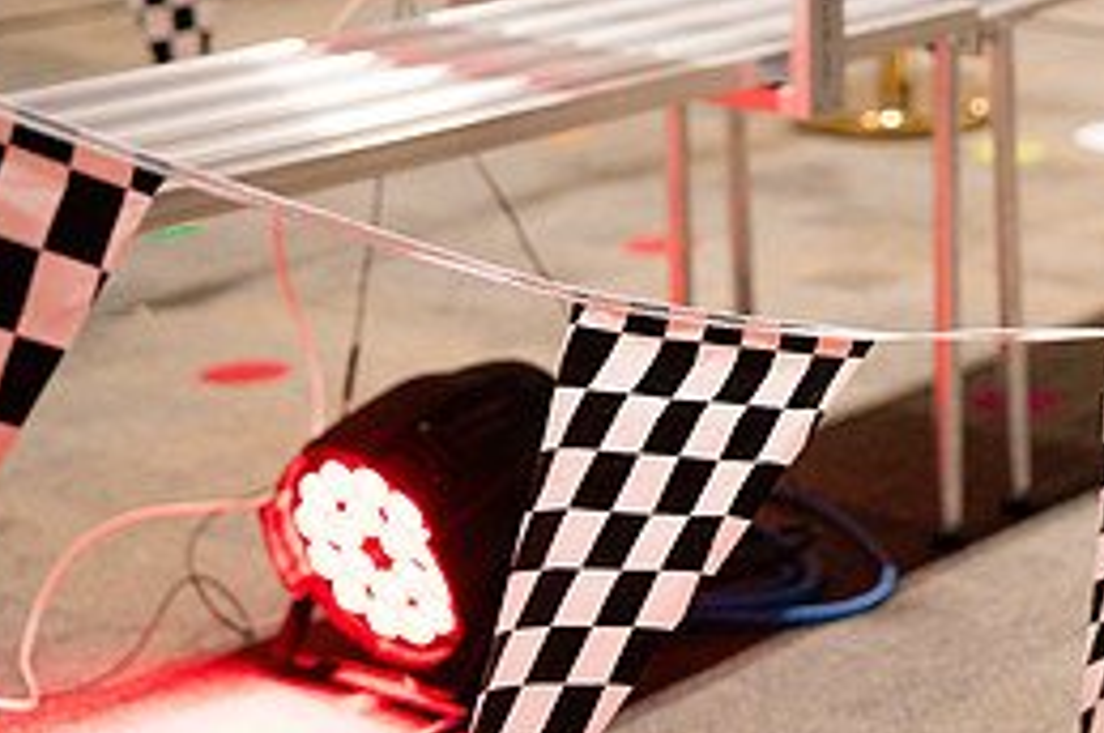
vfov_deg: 12.6
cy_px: -66
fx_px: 3277
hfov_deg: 18.5
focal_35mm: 107
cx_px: 1172
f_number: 2.8
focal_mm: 46
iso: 2500
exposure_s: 1/320
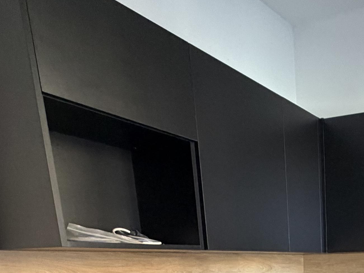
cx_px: 349
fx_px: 463
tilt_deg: -14.9
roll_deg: +1.0
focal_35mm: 44
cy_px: 387
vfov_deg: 26.1
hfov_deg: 38.9
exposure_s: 1/50
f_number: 2.2
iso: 320
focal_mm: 2.22
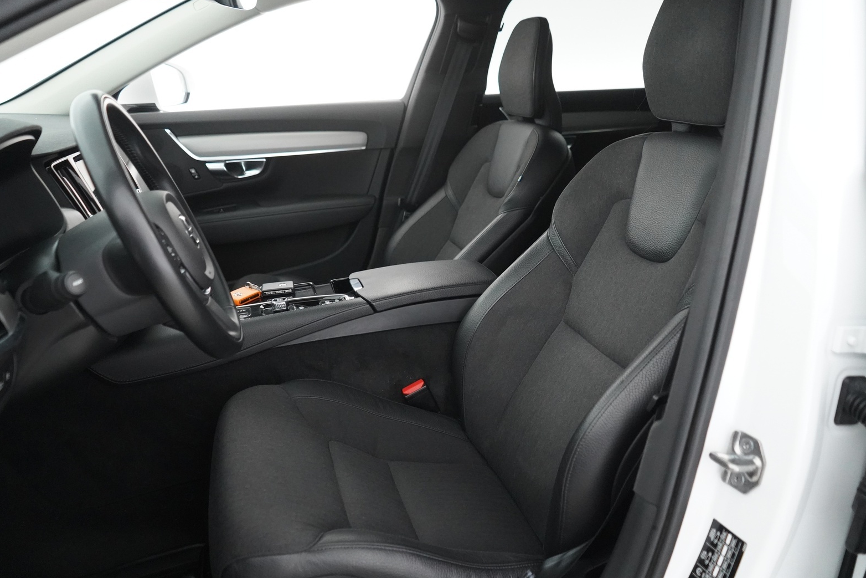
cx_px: 438
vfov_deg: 45.0
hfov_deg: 63.7
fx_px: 698
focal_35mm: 29
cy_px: 285
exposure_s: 1/60
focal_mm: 28
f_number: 3.5
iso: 8000
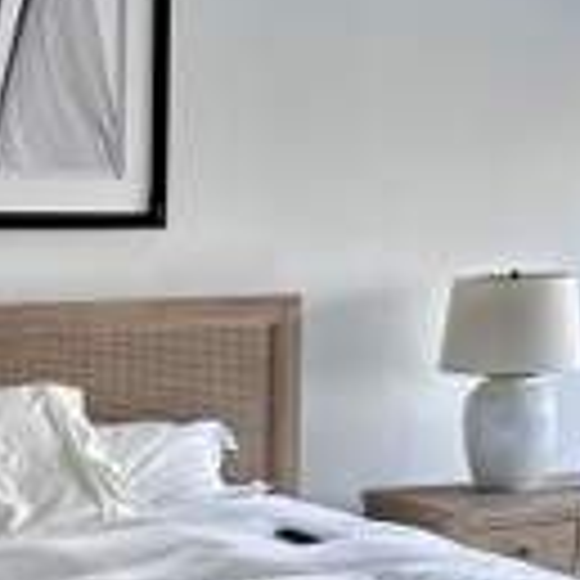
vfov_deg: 15.7
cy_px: 755
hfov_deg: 16.5
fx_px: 1990
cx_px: 130
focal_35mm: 105
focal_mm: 6.86
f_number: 1.78
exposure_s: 1/120
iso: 200
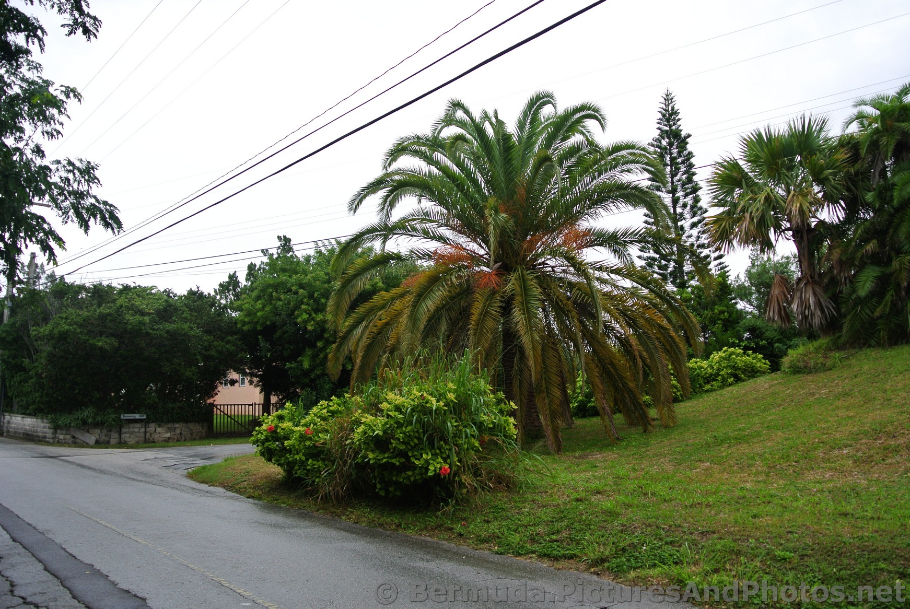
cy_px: 304
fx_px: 785
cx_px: 455
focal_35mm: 31
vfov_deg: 42.4
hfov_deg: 60.2
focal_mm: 11.8
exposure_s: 1/250
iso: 100
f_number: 4
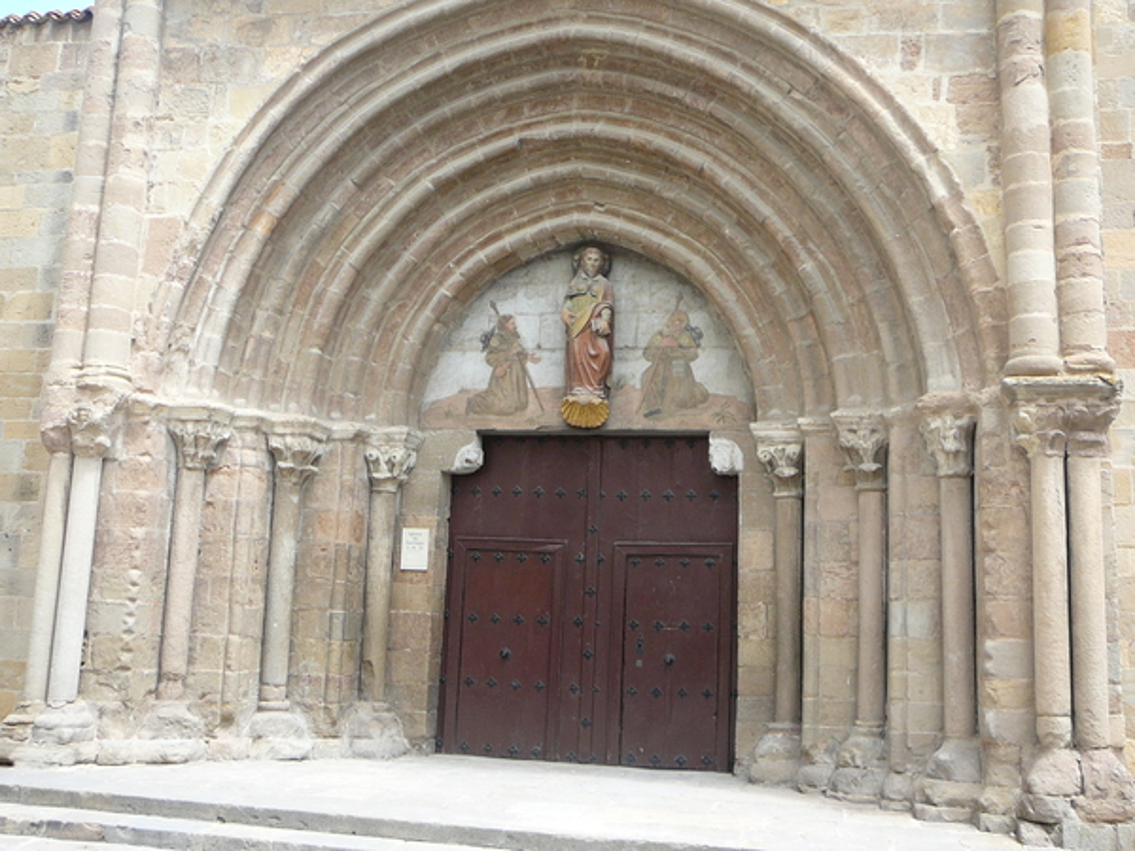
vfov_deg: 40.7
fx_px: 1148
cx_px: 568
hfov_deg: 52.6
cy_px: 426
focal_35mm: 35
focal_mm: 5.2
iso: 80
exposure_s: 1/250
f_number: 2.8
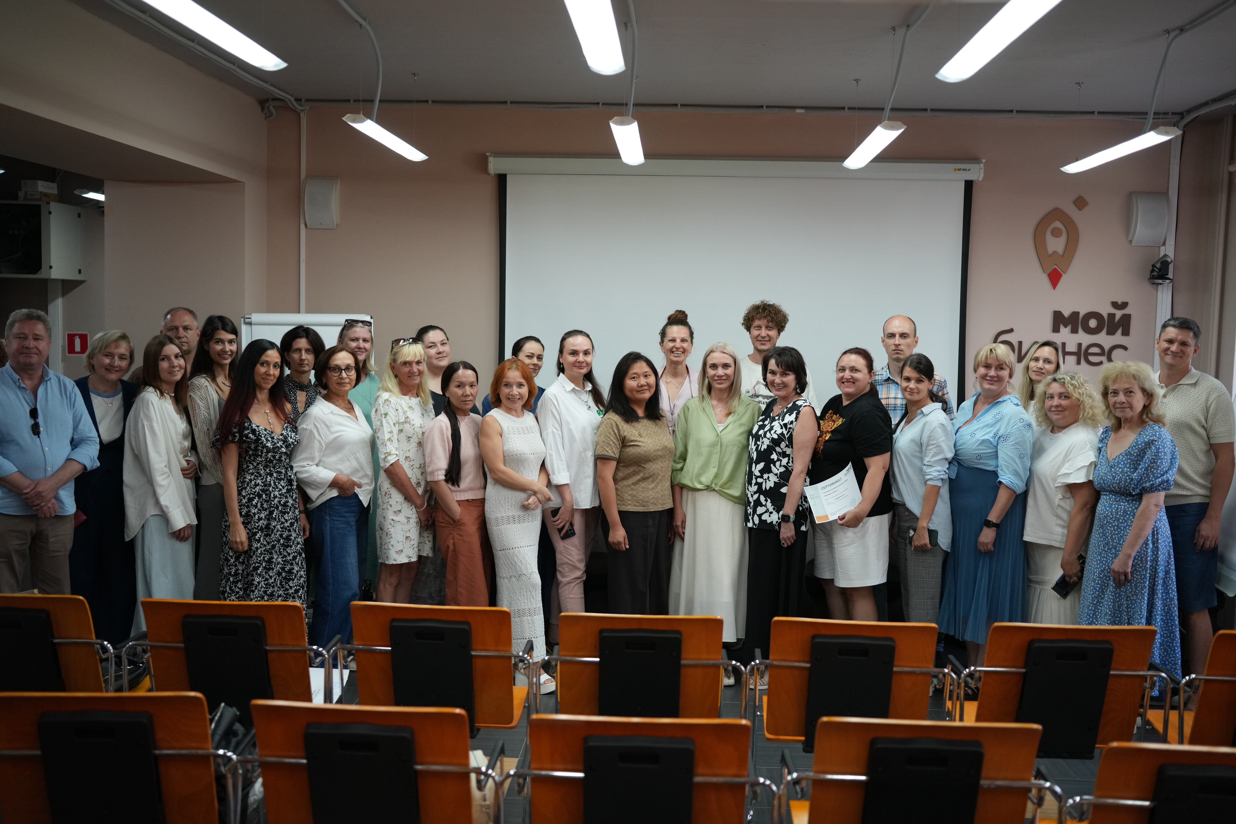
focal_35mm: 35
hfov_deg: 54.4
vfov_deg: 37.9
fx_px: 1202
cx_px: 618
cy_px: 412
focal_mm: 35
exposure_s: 1/640
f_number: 2
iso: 1250
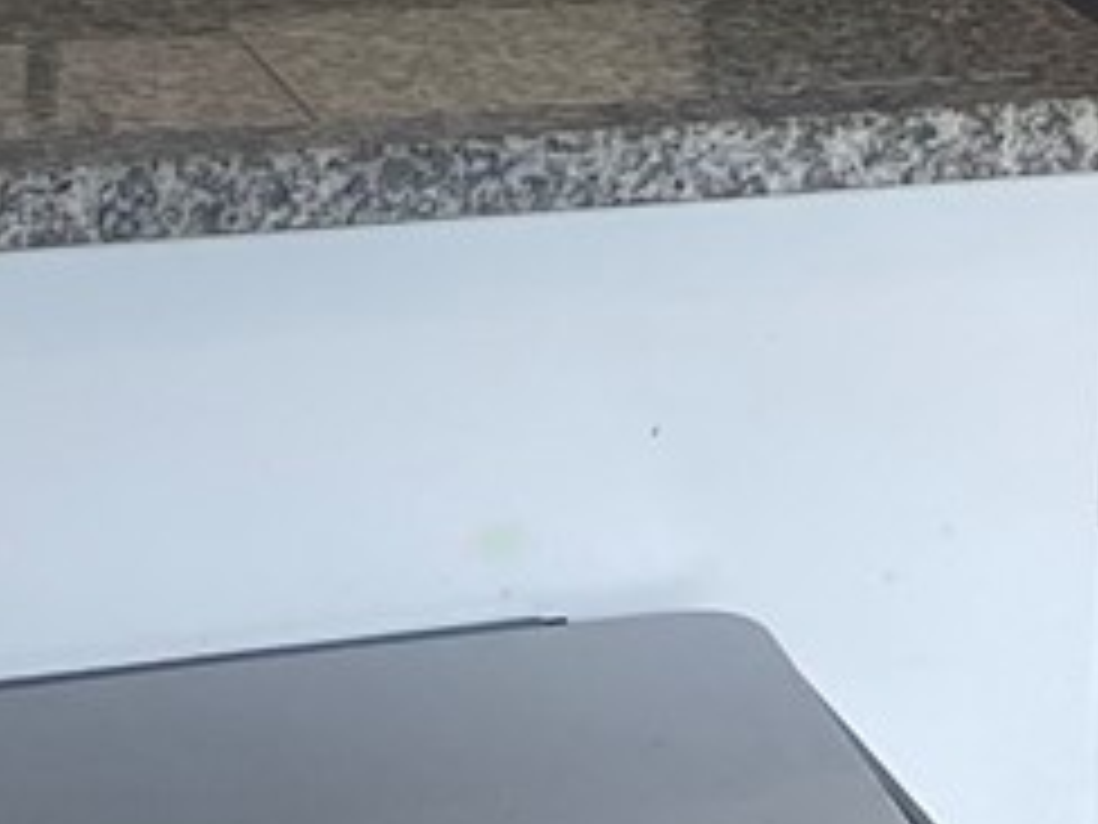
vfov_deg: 8.7
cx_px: 1683
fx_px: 5202
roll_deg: -2.9
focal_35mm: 164
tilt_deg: -5.0
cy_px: -585
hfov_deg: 11.5
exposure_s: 1/60
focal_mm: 5.1
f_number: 1.6
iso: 80
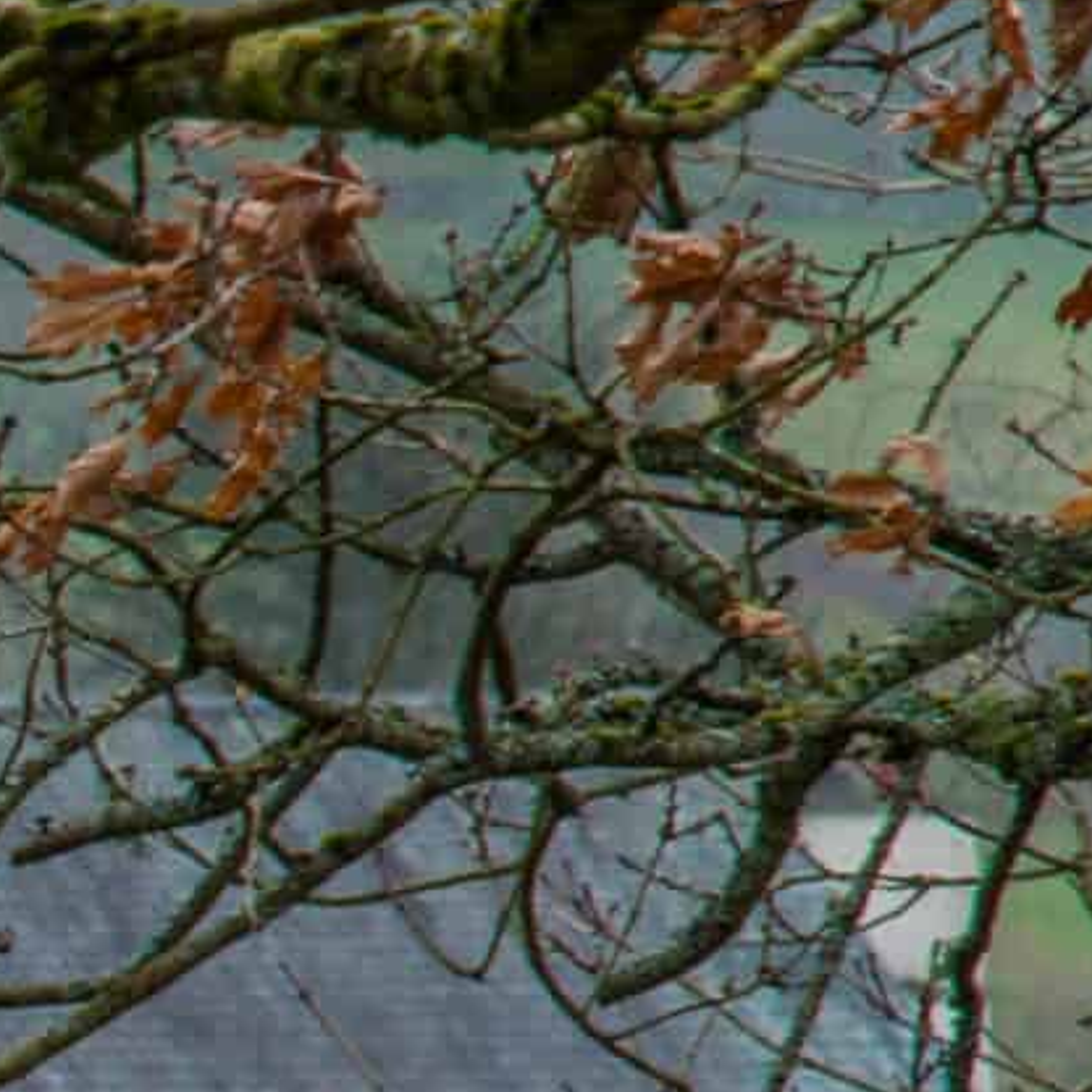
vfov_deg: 1.7
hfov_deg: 1.7
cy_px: 998
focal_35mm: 1060
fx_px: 37818
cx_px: -1276
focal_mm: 135
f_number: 11
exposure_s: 1/30
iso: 100
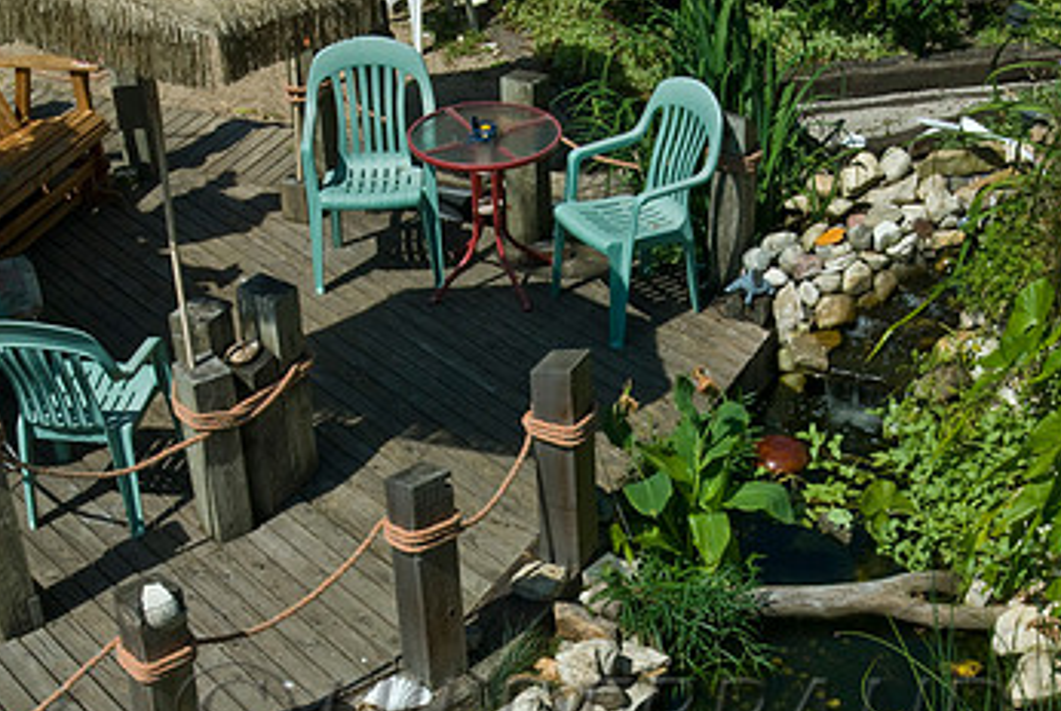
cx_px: 595
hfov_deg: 31.9
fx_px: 1855
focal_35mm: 63
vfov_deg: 21.4
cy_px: 588
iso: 100
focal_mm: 25
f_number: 14
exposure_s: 1/30
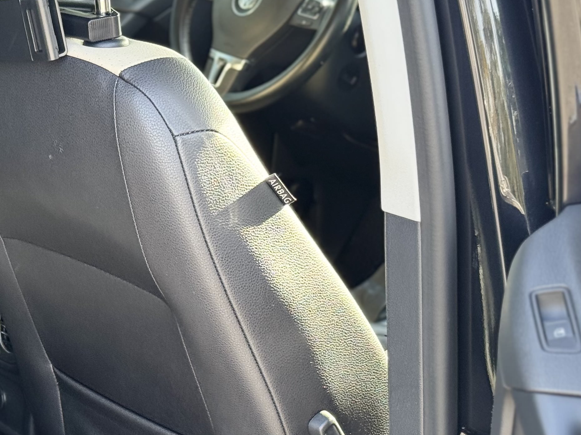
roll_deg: +0.5
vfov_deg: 14.2
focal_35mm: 104
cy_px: 296
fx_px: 1746
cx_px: 0
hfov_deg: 18.4
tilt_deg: -17.1
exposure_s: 1/125
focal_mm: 6.76
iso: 100
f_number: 1.78
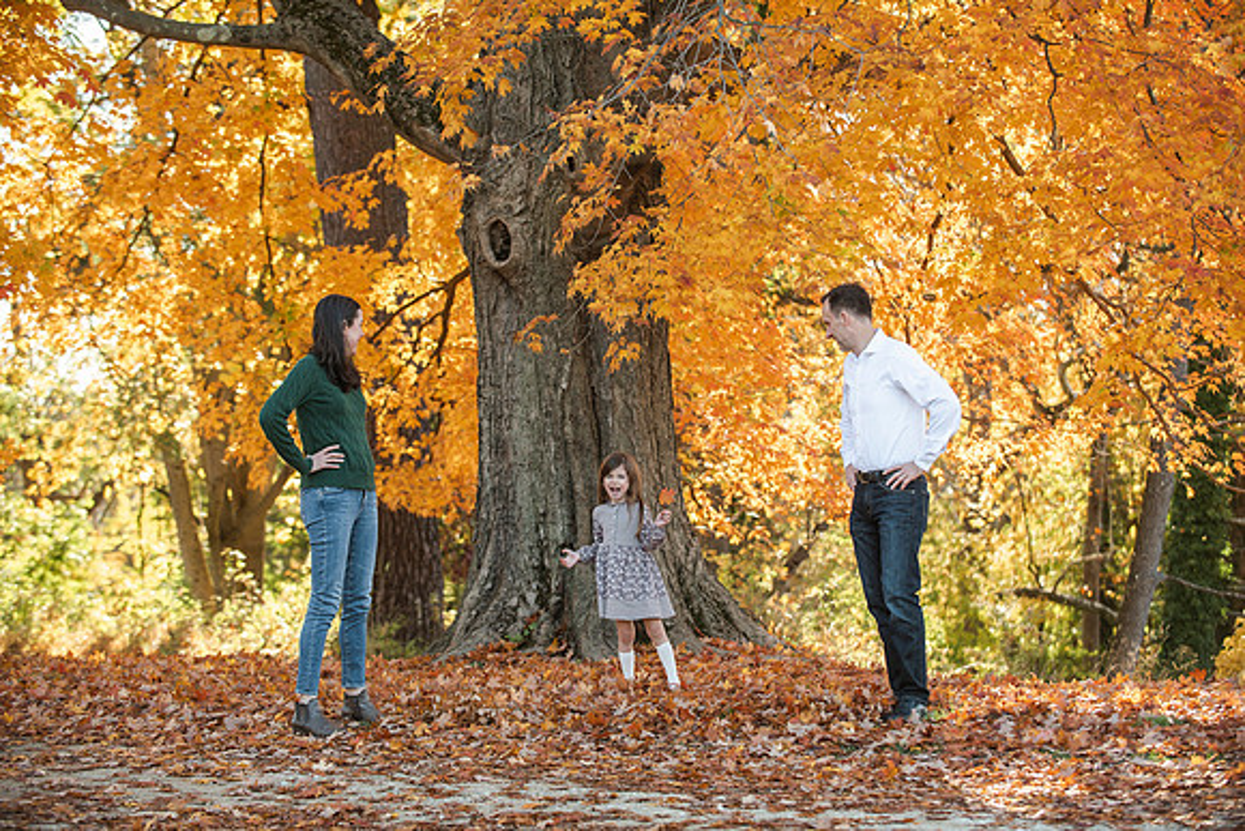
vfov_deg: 15.9
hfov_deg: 23.6
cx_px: 622
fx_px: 2975
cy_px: 416
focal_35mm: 86
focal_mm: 86
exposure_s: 1/640
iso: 500
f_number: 3.5
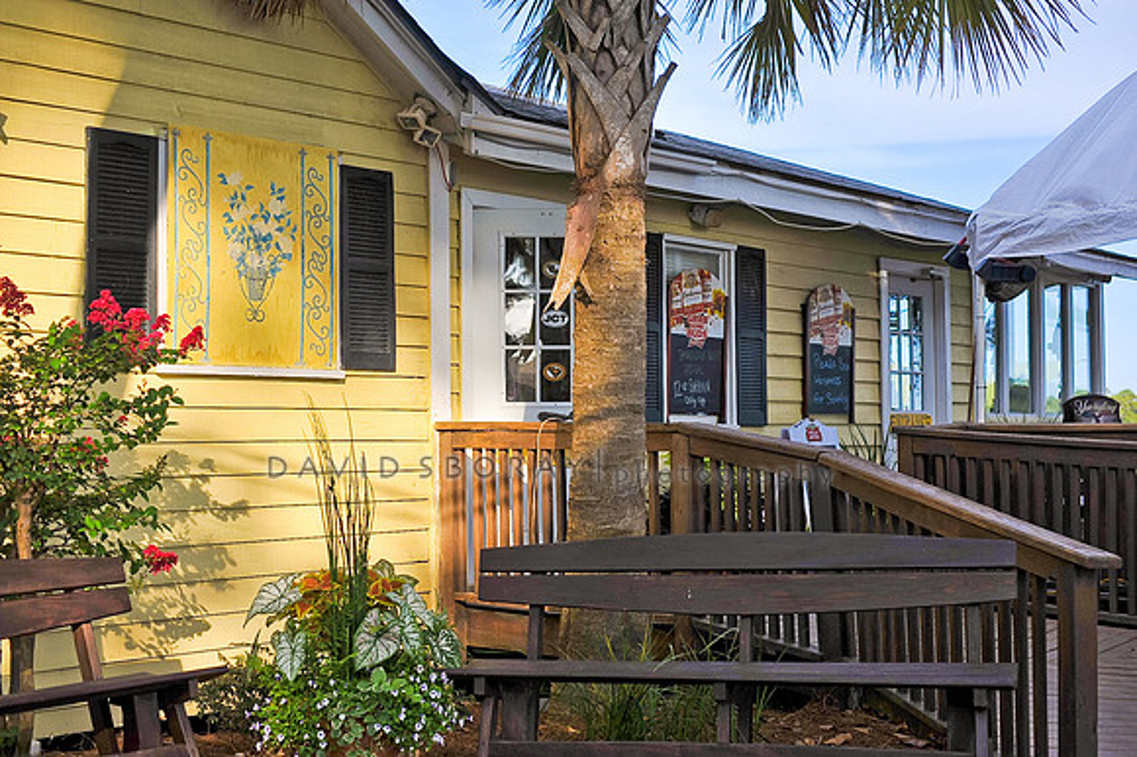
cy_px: 378
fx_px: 1578
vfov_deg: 27.0
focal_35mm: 50
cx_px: 568
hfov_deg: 39.6
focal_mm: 50
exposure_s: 1/2000
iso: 200
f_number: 3.5
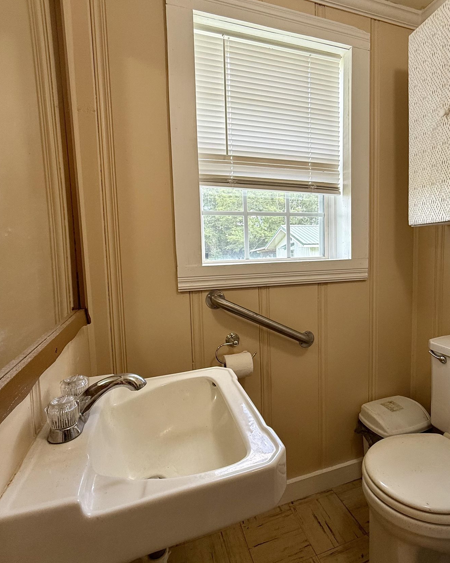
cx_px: 263
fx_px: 316
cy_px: 275
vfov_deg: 83.3
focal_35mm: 19
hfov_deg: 70.3
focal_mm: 2.22
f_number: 2.2
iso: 100
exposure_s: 1/120
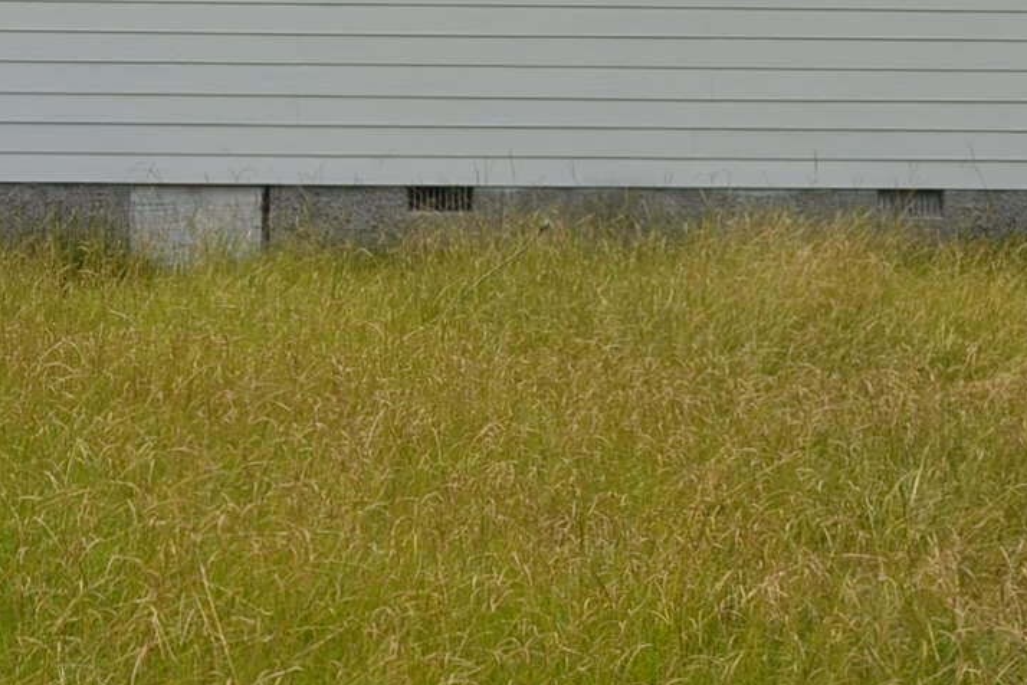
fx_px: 3537
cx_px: 66
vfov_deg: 11.0
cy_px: 22
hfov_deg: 16.3
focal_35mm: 124
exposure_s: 1/250
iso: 100
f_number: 8
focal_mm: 24
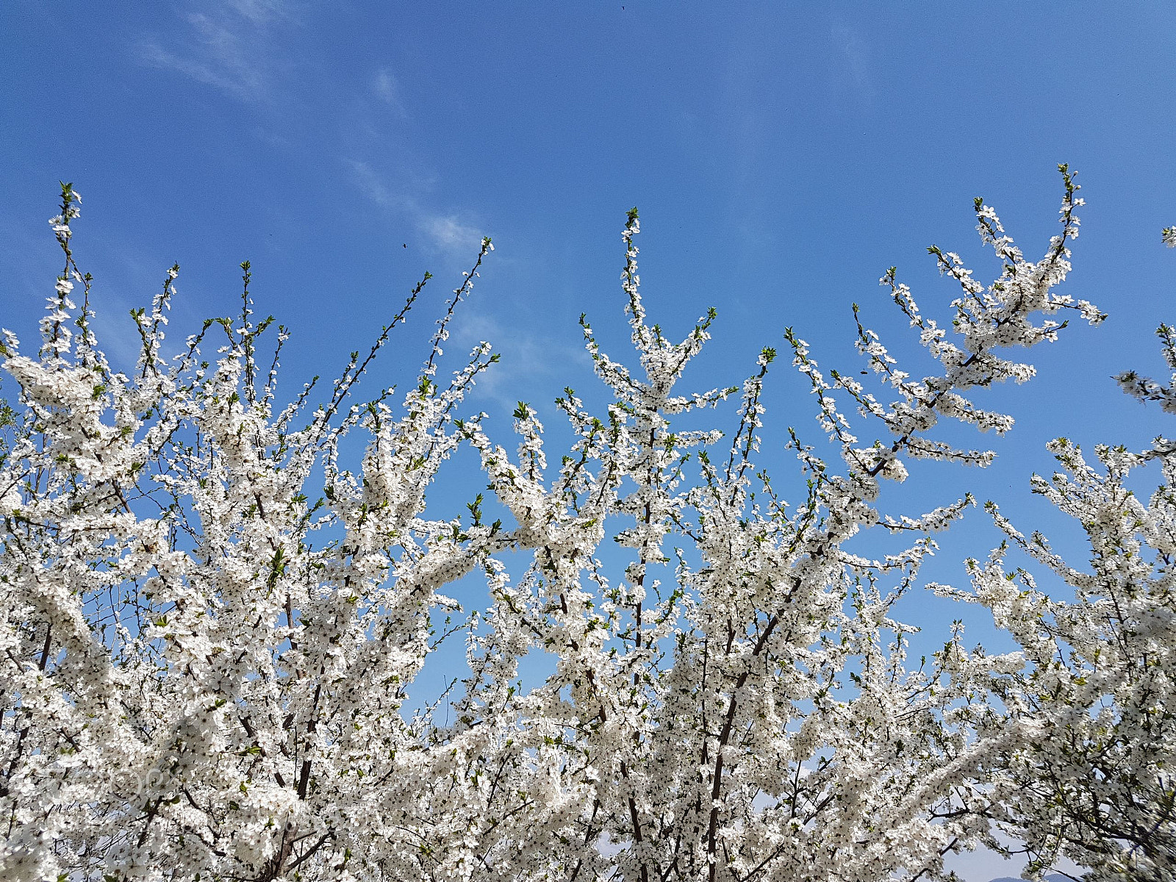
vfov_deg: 53.1
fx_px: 883
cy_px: 441
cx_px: 588
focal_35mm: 26
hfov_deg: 67.3
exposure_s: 1/2488
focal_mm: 4.2
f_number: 1.7
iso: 40
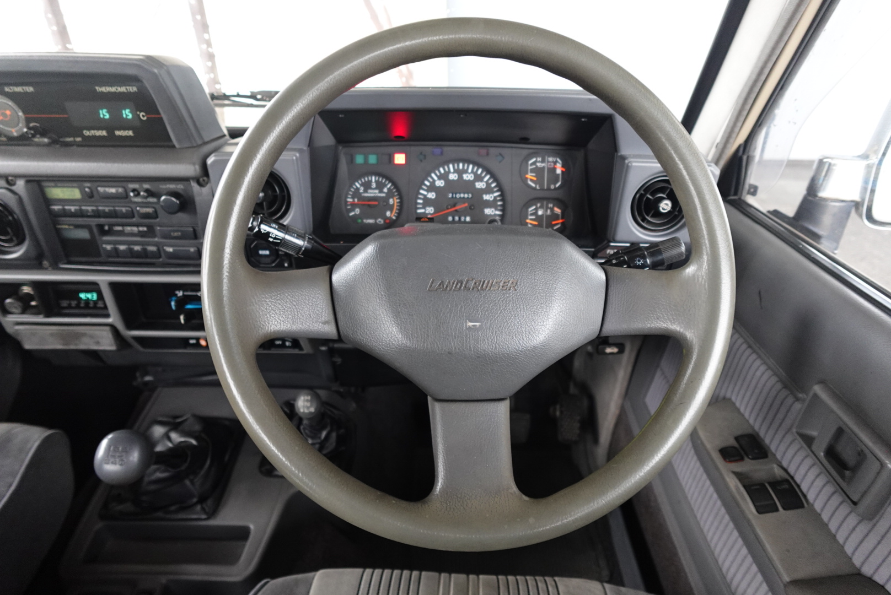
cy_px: 298
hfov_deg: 83.9
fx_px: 495
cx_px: 446
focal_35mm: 20
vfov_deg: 62.0
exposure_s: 1/80
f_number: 2
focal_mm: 7.6
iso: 800
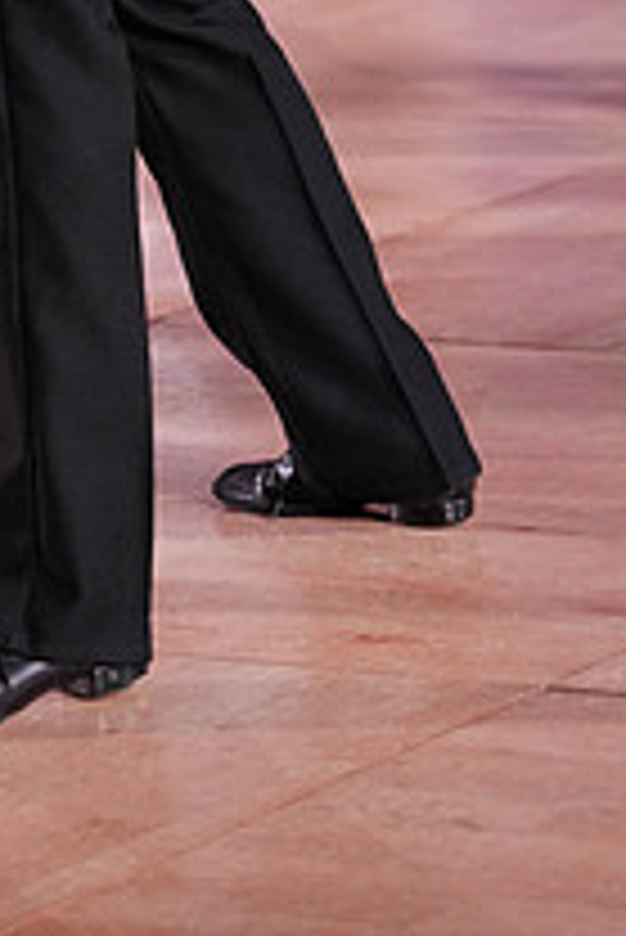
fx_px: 6457
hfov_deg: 5.5
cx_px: -196
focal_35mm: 248
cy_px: -315
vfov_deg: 8.2
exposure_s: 1/640
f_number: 2.8
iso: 2500
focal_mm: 89
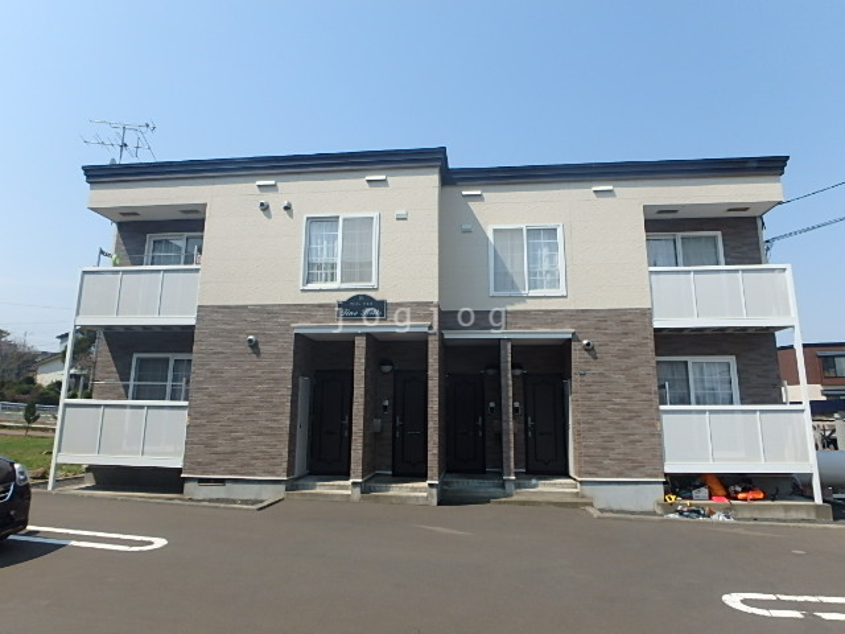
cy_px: 317
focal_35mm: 21
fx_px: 513
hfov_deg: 79.0
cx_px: 422
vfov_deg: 63.4
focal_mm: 3.7
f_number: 6
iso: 125
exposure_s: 1/500
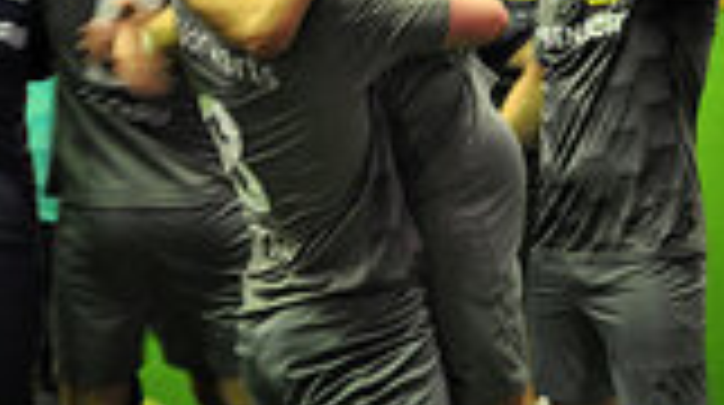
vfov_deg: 9.0
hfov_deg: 16.1
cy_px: -86
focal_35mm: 133
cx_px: 454
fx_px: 2549
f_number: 4.2
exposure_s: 1/20
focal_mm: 34
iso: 1600
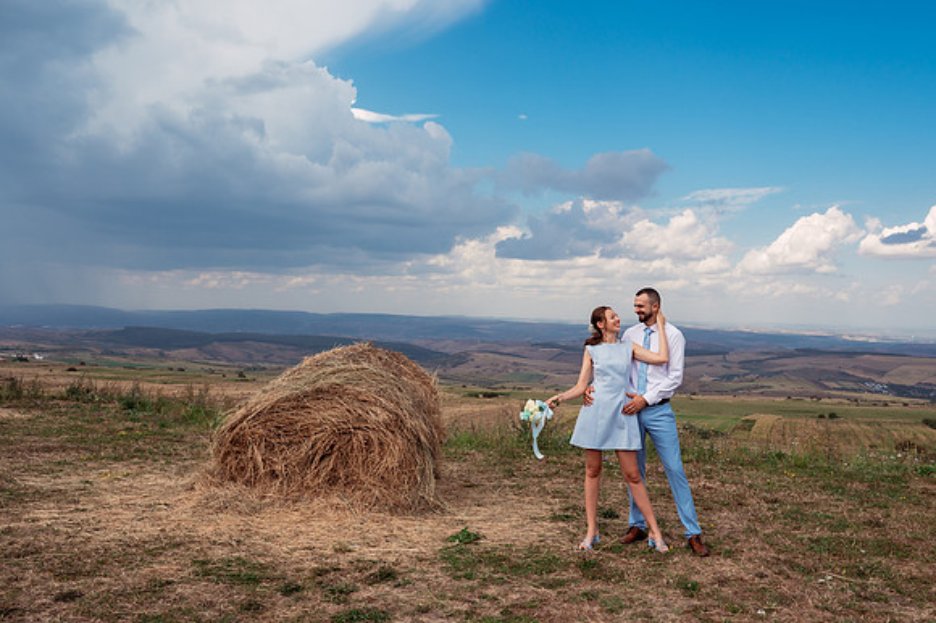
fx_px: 812
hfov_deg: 59.7
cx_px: 523
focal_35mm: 31
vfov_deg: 41.9
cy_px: 348
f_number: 5
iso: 250
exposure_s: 1/640
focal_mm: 28
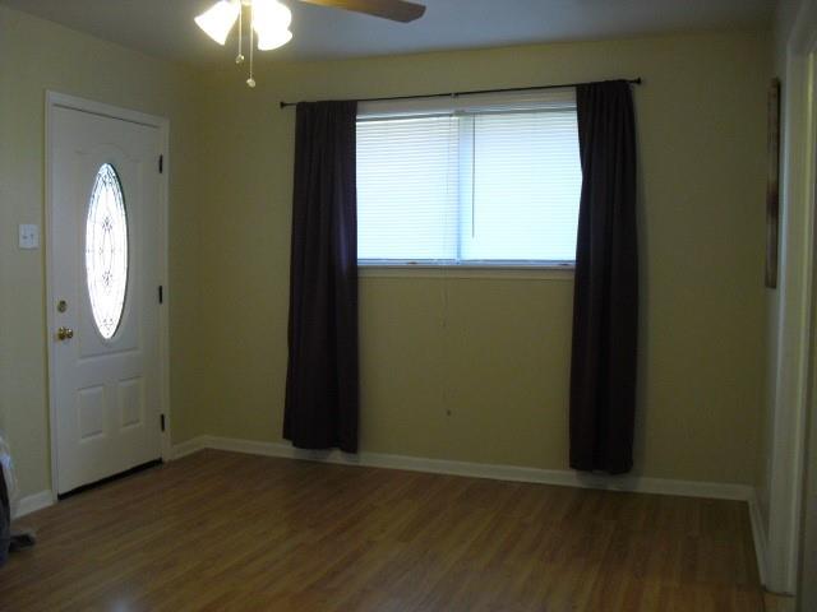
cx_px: 408
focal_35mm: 36
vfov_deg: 39.7
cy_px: 306
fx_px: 850
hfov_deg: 51.4
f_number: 3.1
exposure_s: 1/125
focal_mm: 6.3
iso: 400
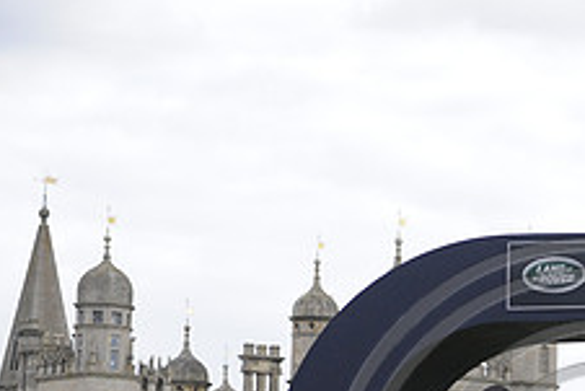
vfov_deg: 5.5
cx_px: 593
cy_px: 466
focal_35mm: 251
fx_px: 4081
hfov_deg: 8.2
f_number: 4.5
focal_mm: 98
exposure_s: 1/3200
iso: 1600
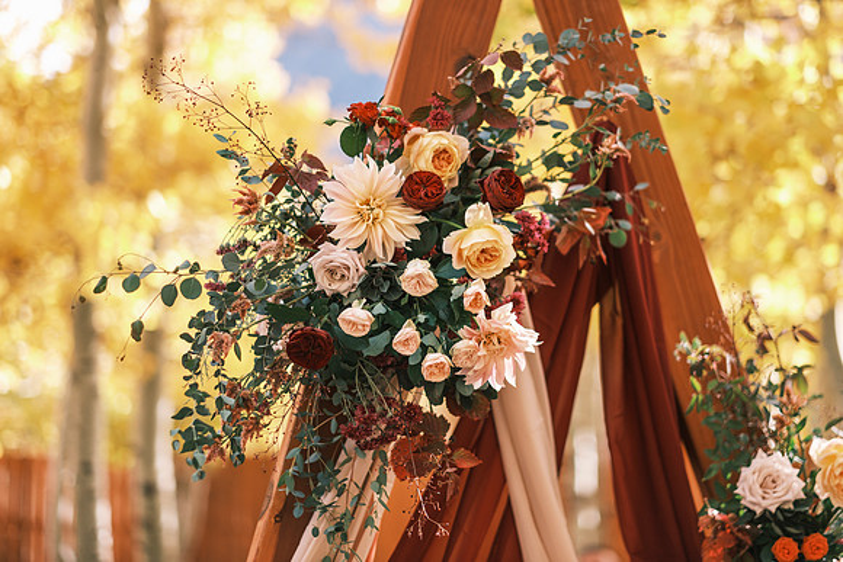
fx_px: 1967
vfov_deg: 16.3
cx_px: 422
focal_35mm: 84
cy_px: 281
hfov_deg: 24.2
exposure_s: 1/2000
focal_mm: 56
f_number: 1.2
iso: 400
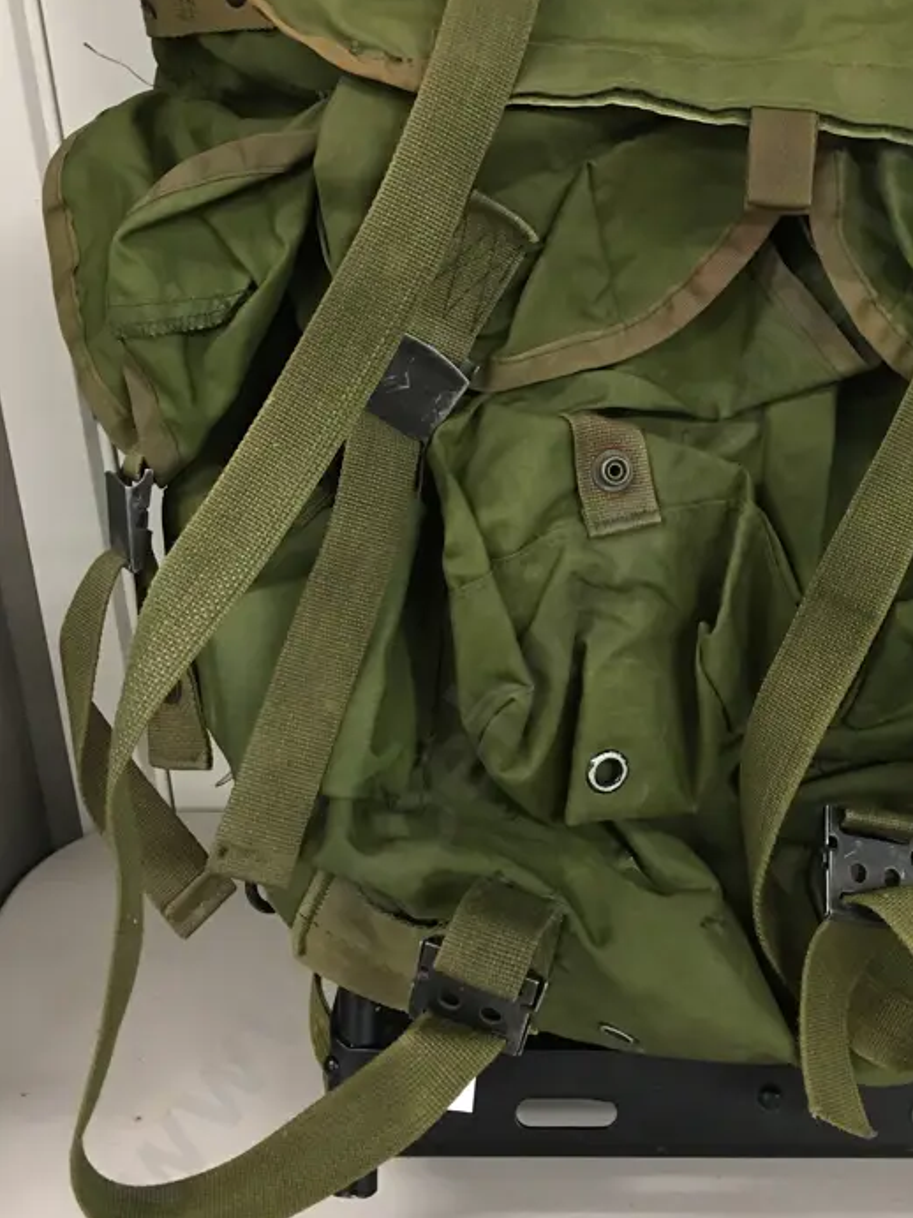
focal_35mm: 43
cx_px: 675
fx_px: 1513
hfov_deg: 33.0
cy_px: 485
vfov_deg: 43.6
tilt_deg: -22.7
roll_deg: -0.5
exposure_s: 1/17
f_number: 2.2
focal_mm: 4.15
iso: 100
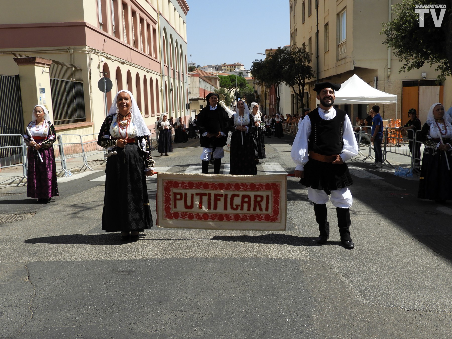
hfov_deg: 52.6
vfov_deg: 40.7
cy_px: 170
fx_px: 457
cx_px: 226
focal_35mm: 35
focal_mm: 6.3
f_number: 3.8
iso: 100
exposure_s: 1/1000
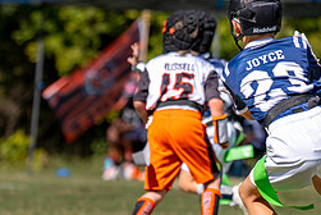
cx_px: 289
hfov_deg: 4.6
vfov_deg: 3.1
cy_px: 144
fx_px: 3981
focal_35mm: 446
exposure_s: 1/3200
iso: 160
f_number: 2.8
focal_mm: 124
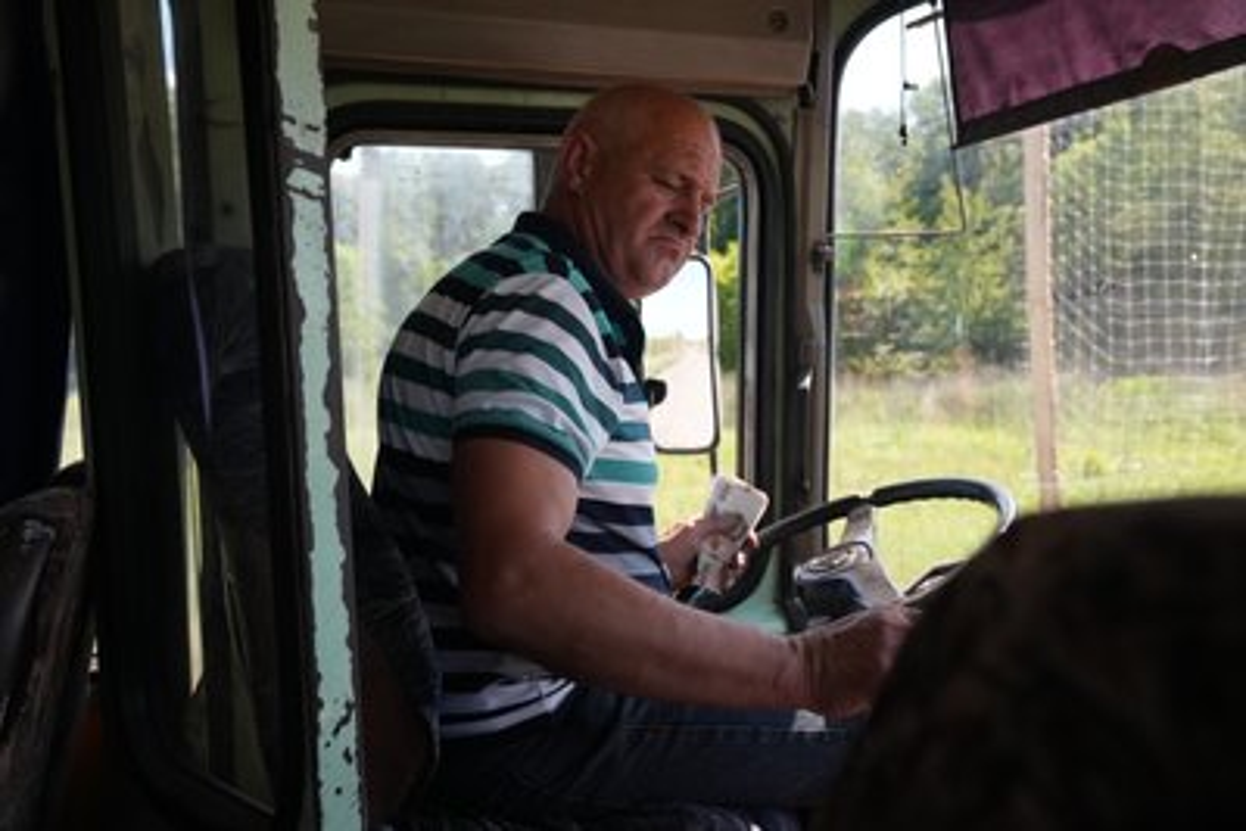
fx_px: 1212
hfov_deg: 54.4
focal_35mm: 35
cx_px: 623
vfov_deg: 37.9
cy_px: 416
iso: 4000
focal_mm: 35
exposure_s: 1/500
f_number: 5.6
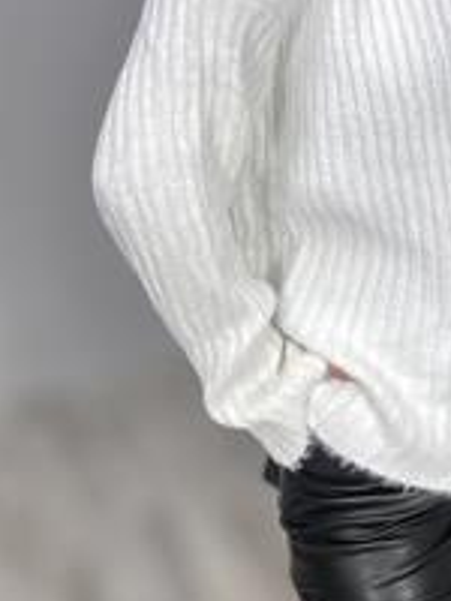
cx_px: 364
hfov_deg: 23.3
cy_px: 131
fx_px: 1077
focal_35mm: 62
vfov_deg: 30.5
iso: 40
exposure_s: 1/50
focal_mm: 2.69
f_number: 1.9
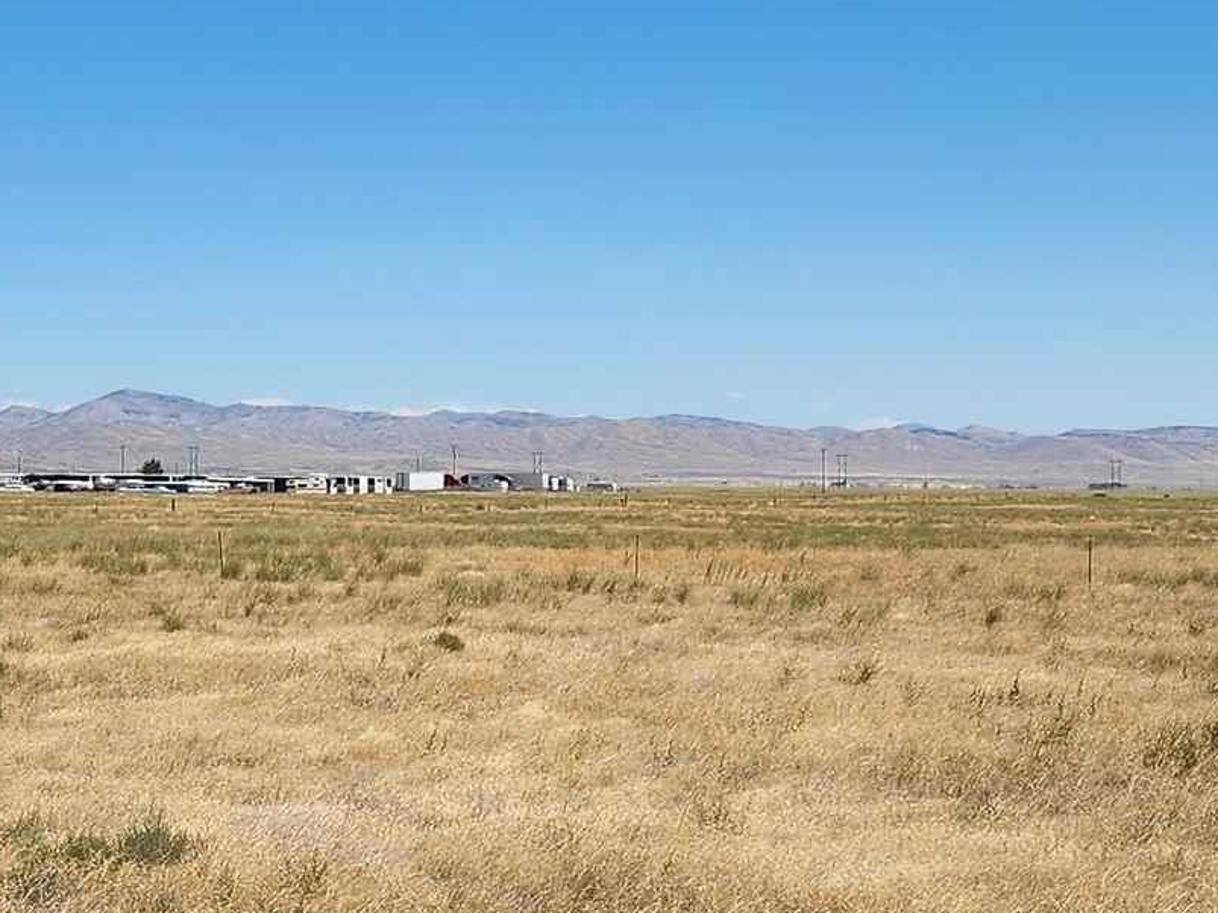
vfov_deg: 16.8
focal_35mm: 88
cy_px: 438
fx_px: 3096
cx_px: 253
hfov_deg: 22.0
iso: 12
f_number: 1.8
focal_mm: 6.4
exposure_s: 1/1410
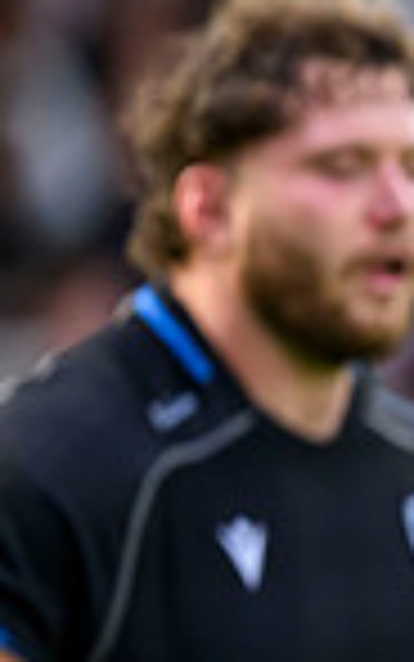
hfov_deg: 0.8
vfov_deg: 1.3
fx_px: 29054
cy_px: 390
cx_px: 1089
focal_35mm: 1611
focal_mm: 400
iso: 3200
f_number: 3.2
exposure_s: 1/1600
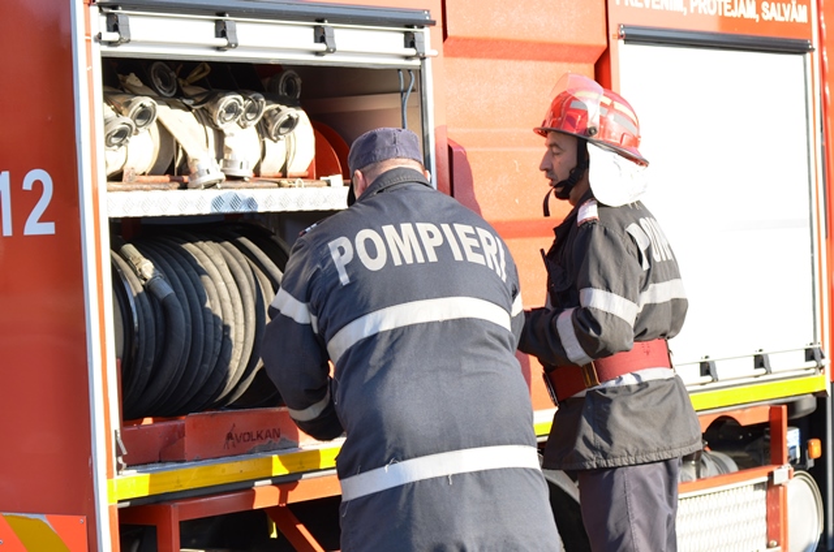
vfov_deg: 13.0
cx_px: 417
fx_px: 2428
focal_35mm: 105
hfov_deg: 19.5
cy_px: 276
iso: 100
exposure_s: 1/200
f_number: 4
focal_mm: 70
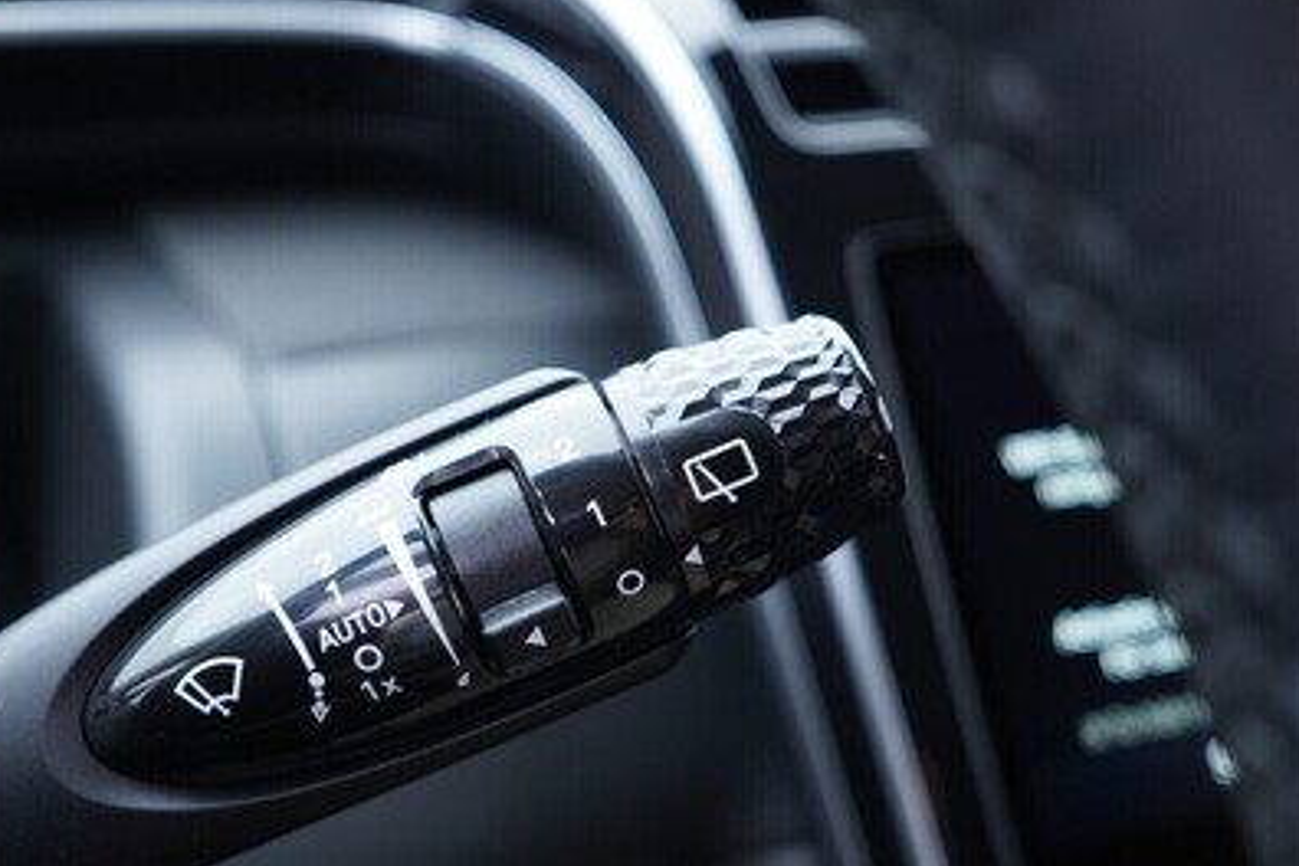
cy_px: 530
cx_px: 489
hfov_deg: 39.3
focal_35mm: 50
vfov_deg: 26.9
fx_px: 1804
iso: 400
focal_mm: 24
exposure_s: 1/40
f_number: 2.8
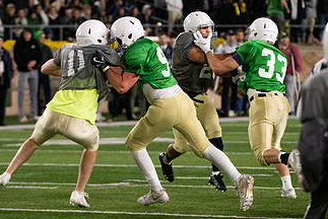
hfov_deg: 5.7
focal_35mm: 359
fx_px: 3274
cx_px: 168
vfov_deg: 3.8
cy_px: 95
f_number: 4.5
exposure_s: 1/500
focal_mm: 200
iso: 4500
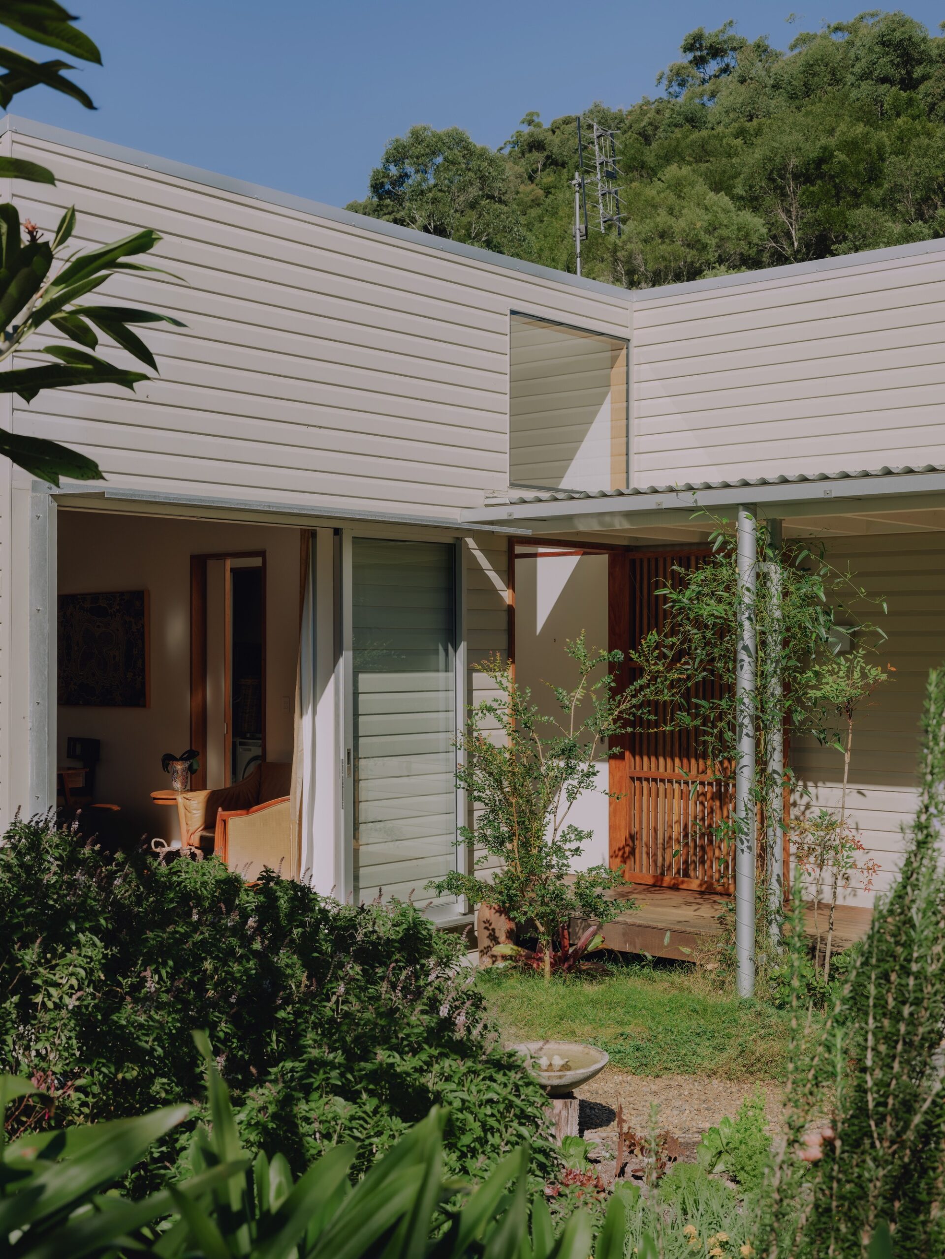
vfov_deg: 44.8
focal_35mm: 42
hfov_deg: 34.3
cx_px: 472
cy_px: 630
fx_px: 1529
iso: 100
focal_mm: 52.7
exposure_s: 1/160
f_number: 8
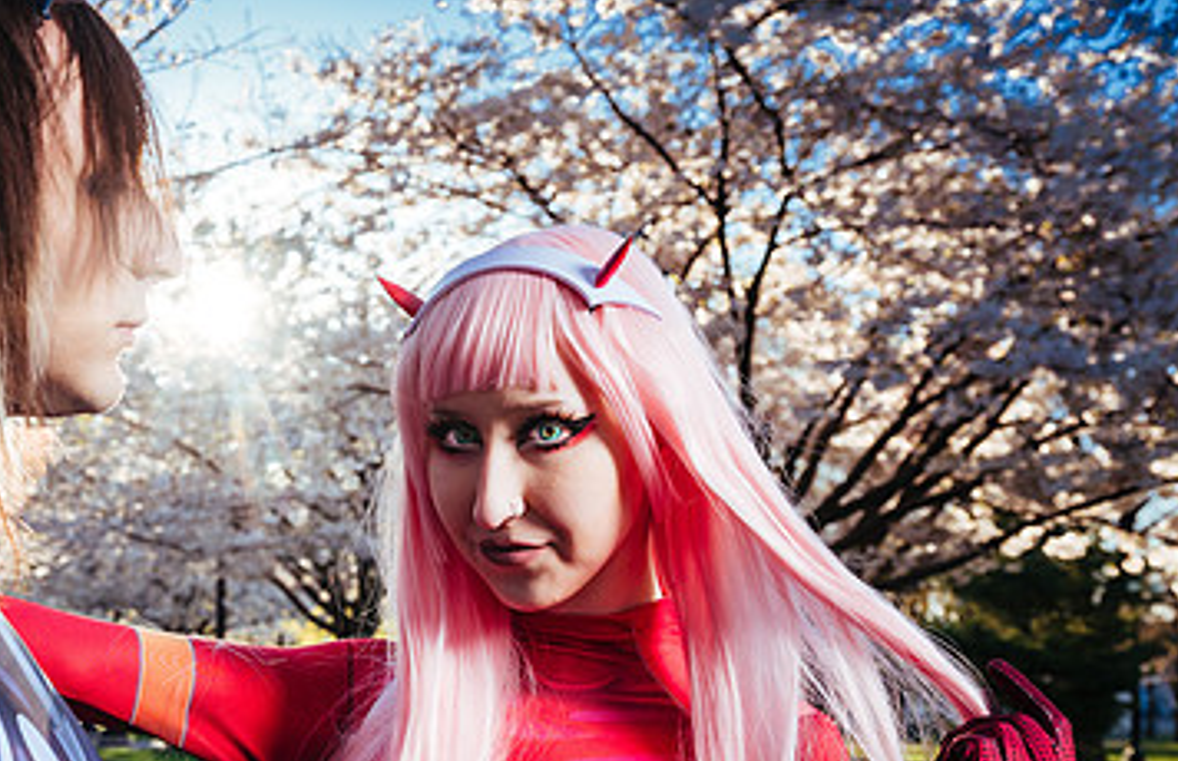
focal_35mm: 61
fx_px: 1977
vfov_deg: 21.5
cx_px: 107
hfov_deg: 31.5
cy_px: 621
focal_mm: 38.2
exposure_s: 1/125
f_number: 7.1
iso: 100
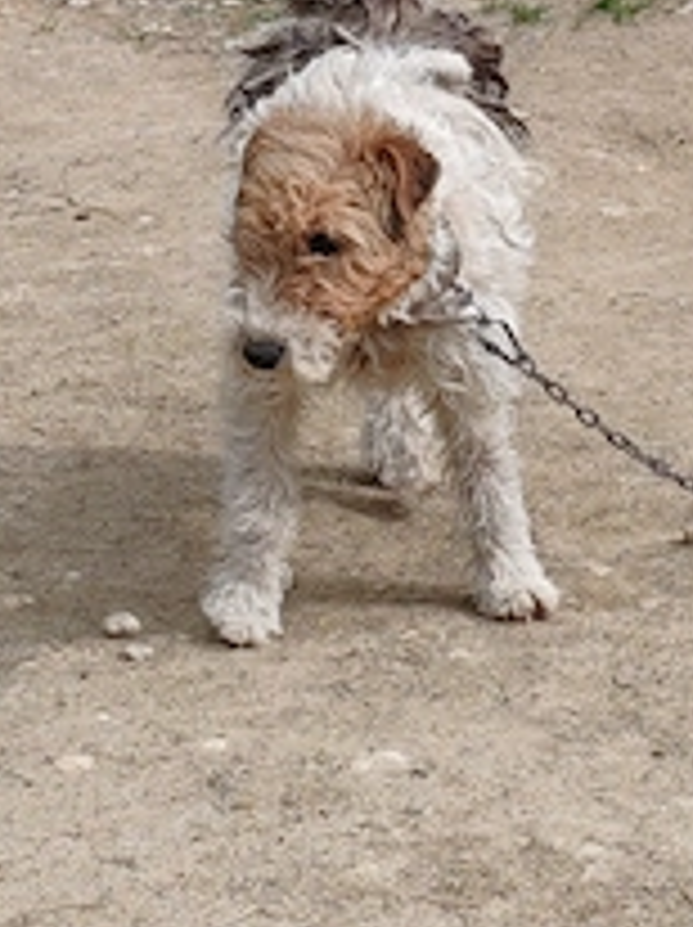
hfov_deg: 7.1
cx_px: 284
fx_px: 5564
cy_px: 126
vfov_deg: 9.5
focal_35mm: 208
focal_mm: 6.12
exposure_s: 1/260
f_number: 1.9
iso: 50
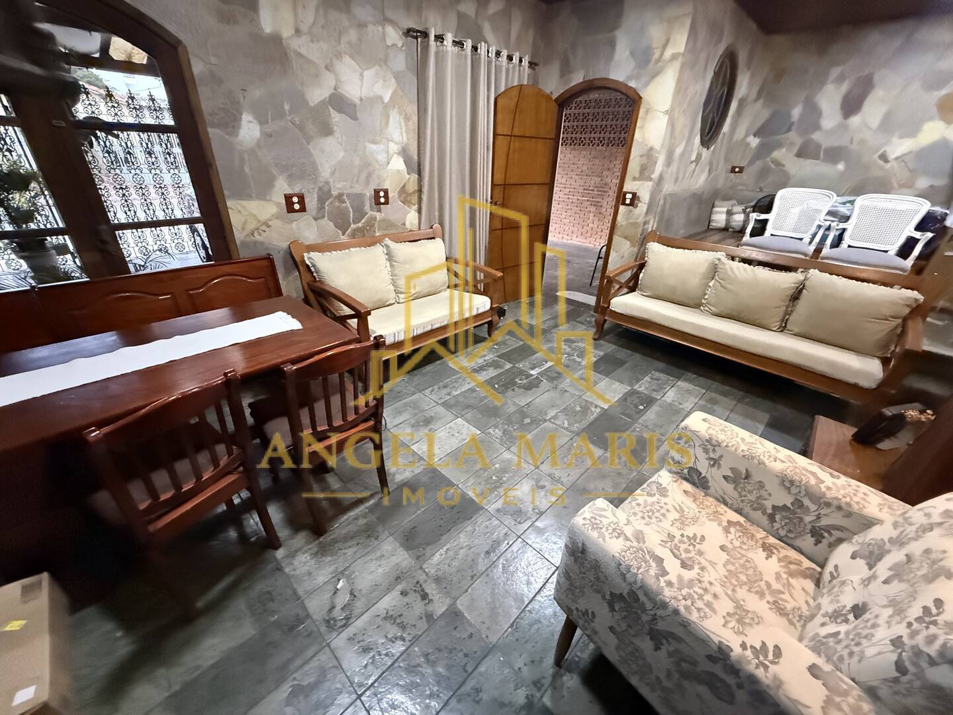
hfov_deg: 102.1
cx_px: 476
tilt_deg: -28.0
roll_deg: -3.2
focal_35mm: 14
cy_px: 358
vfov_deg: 85.7
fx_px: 385
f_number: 2.2
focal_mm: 2.22
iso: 1250
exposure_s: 1/60
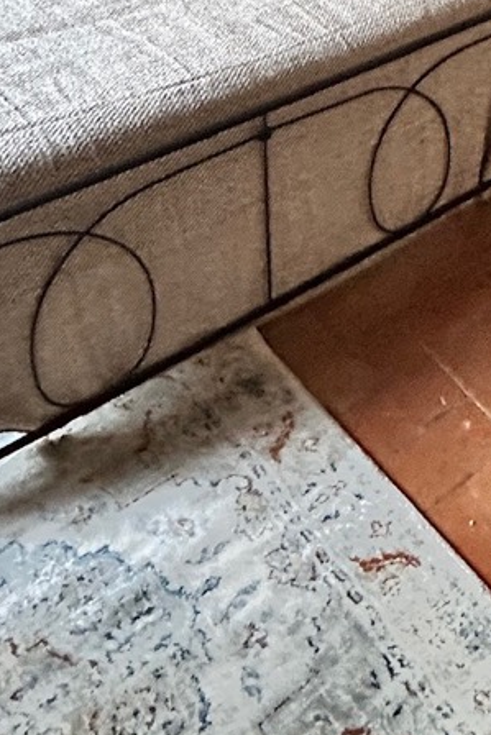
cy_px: -215
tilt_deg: -17.7
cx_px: 502
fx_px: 1063
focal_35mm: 52
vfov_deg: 30.4
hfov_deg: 24.7
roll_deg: -4.5
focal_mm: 2.22
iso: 800
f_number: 2.2
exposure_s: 1/50
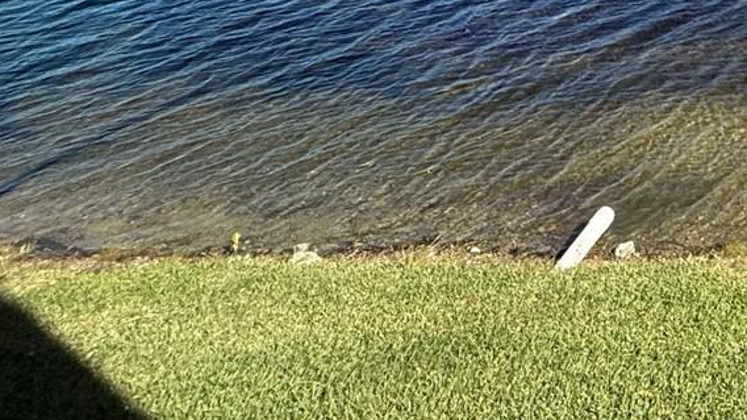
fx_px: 851
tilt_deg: -5.9
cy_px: -226
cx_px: 1046
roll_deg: -1.1
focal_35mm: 43
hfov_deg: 31.5
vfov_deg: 22.3
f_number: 2.2
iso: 50
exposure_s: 1/694
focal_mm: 2.22
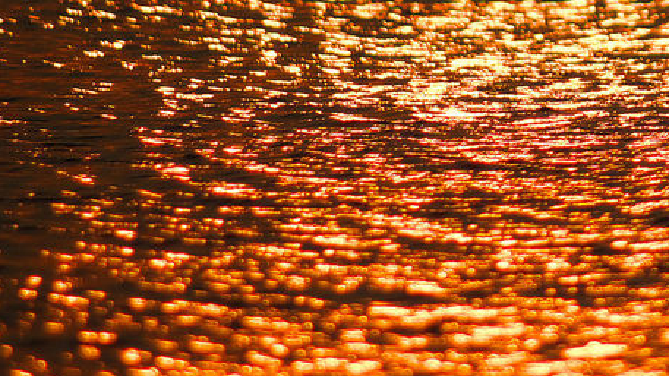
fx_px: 16461
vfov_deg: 1.3
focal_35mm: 928
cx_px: 562
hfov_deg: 2.3
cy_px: -20
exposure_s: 1/4000
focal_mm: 300
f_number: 5.8
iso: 200
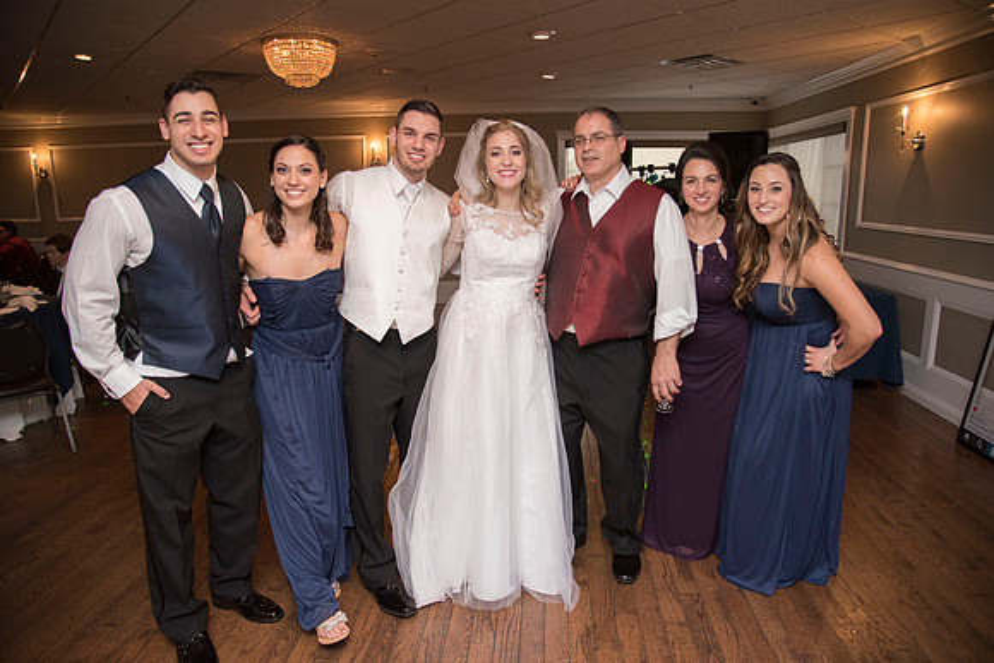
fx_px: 663
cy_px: 332
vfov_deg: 53.2
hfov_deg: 73.7
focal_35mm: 24
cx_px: 497
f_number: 4
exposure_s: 1/125
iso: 2000
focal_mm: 24
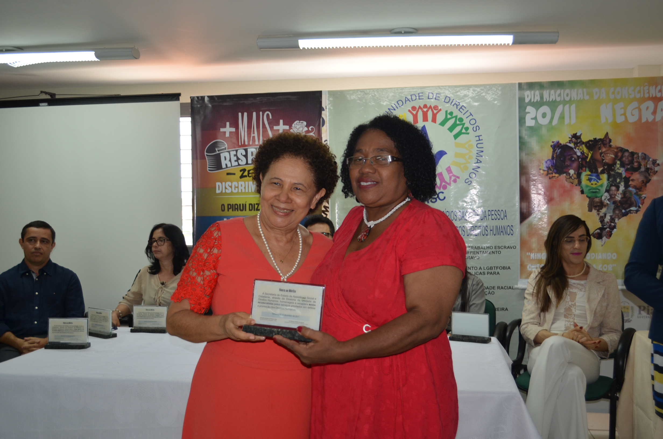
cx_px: 332
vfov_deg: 36.7
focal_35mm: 36
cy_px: 220
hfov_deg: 53.2
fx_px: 662
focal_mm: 24
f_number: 4
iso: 400
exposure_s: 1/100
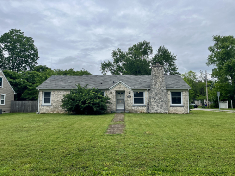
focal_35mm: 26
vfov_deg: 53.0
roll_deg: +0.4
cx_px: 118
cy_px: 88
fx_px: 176
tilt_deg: +6.4
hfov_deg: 67.3
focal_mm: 5.1
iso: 50
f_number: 1.6
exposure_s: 1/3413
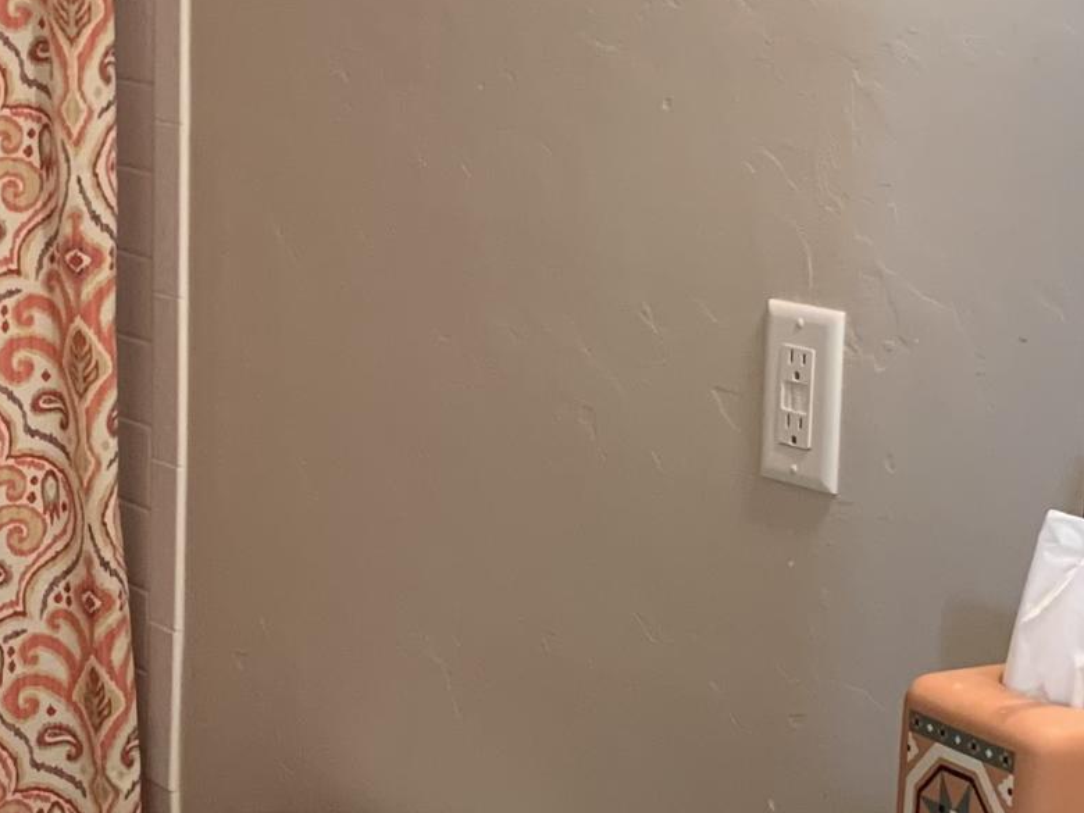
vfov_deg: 14.7
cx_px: 213
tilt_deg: -13.5
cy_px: 598
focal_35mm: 100
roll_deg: -0.3
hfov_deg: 19.4
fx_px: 3131
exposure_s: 1/60
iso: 160
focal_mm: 4.25
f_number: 1.8
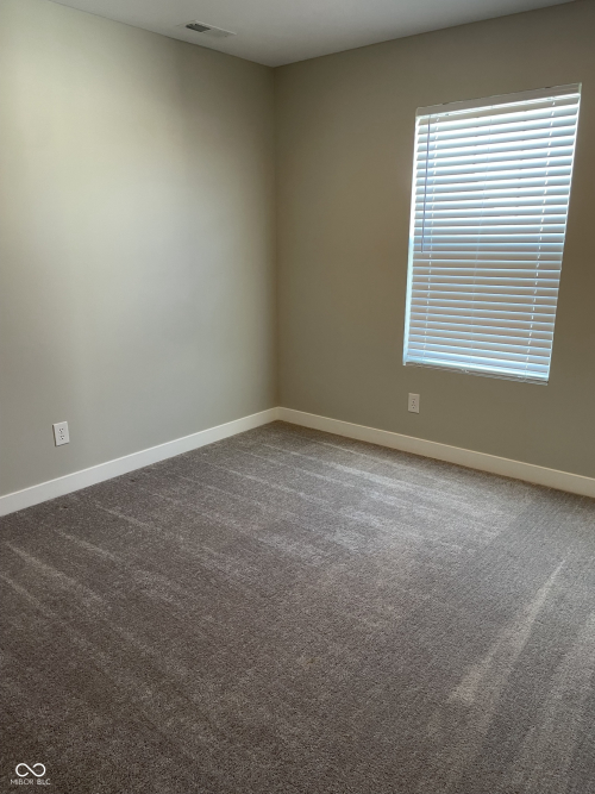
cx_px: 298
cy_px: 397
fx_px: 596
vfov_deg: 67.3
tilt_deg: -16.0
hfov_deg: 53.0
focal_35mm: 26
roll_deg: -0.6
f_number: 1.6
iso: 80
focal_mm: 4.2
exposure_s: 1/60
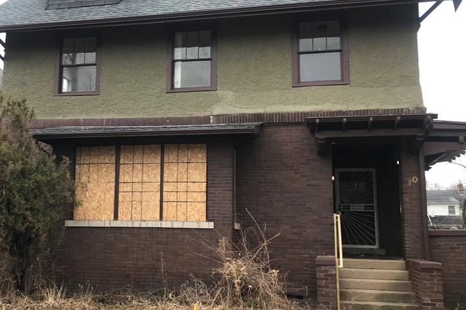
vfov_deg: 31.9
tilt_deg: +8.3
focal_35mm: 42
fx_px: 544
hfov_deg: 46.1
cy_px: 148
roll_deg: +0.1
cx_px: 180
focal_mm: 3.99
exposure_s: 1/126
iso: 20
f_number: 1.8
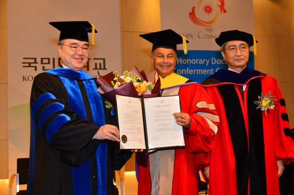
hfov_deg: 42.8
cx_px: 147
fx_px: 375
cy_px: 98
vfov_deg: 29.1
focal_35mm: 46
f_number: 4
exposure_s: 1/50
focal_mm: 46
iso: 400
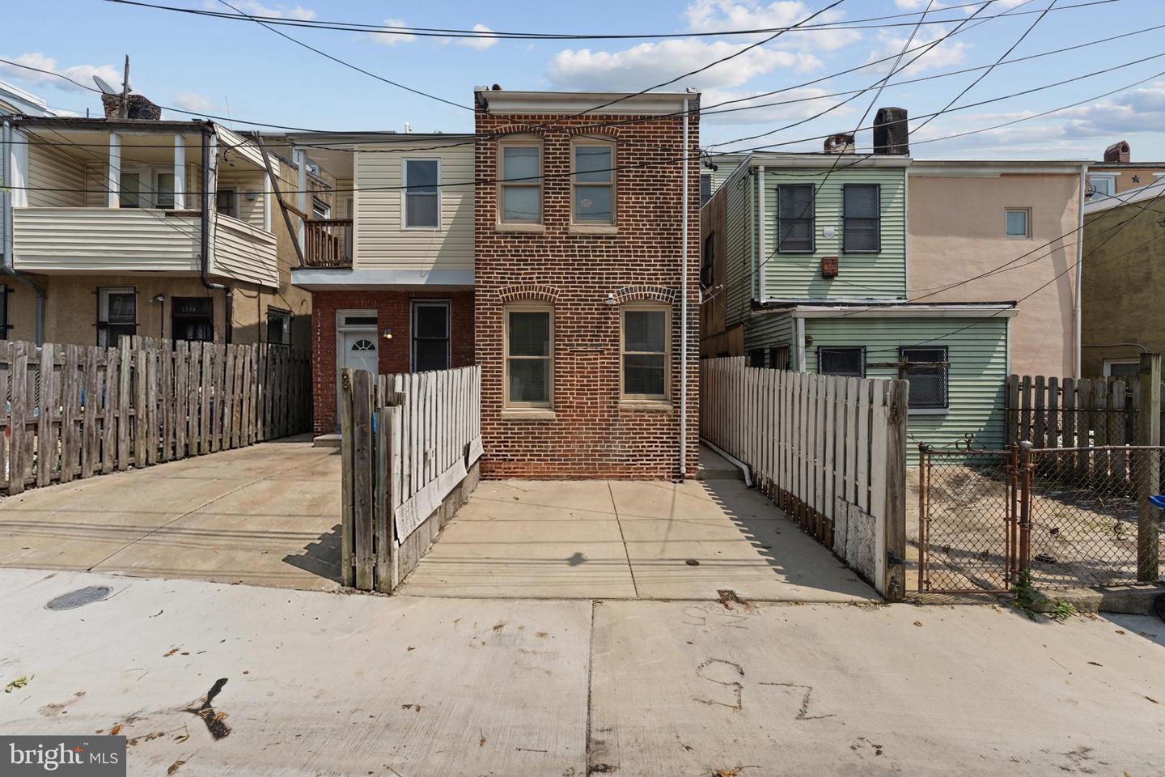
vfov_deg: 81.2
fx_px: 453
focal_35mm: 14
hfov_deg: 104.3
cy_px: 388
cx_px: 582
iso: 100
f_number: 6.3
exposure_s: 1/800
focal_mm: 14
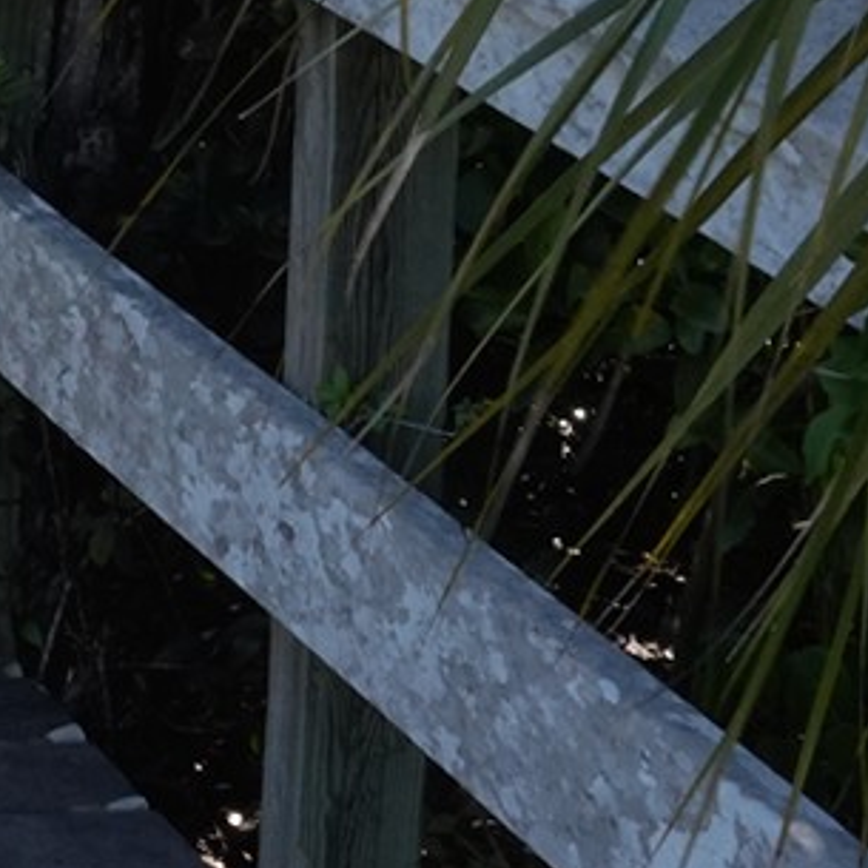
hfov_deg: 10.1
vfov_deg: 10.2
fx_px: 4426
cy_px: -999
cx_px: -1039
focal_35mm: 156
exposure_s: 1/100
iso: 1600
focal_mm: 28
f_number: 22
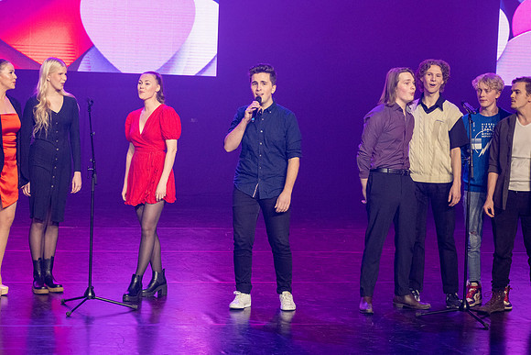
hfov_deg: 19.5
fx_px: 1549
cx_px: 266
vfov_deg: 13.0
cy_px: 178
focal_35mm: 105
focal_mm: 70
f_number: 4
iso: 1600
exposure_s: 1/100
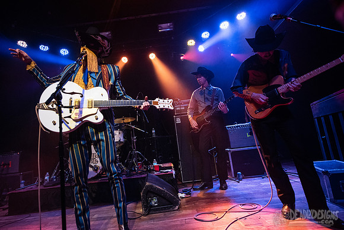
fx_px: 203
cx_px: 162
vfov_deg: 59.0
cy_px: 108
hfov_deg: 80.6
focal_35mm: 21
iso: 3200
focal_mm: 20
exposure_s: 1/250
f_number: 3.2
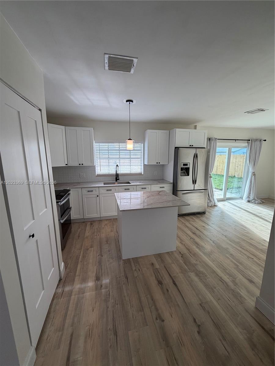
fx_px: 148
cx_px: 138
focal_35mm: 14
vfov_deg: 102.1
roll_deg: +0.4
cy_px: 183
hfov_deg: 85.7
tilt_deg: -9.8
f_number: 2.2
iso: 125
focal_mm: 2.22
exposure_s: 1/120
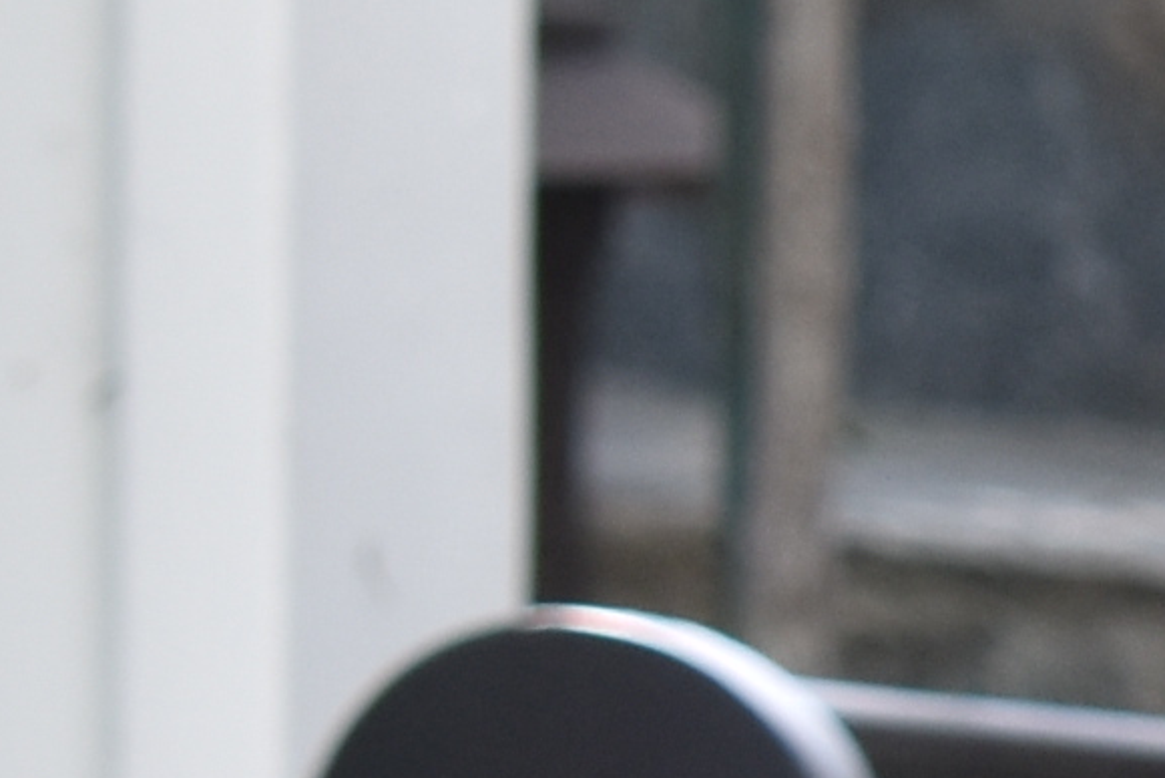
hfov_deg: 3.6
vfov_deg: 2.5
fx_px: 18061
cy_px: -139
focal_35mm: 558
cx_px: 3634
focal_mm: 48
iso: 200
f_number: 7.1
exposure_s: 1/250
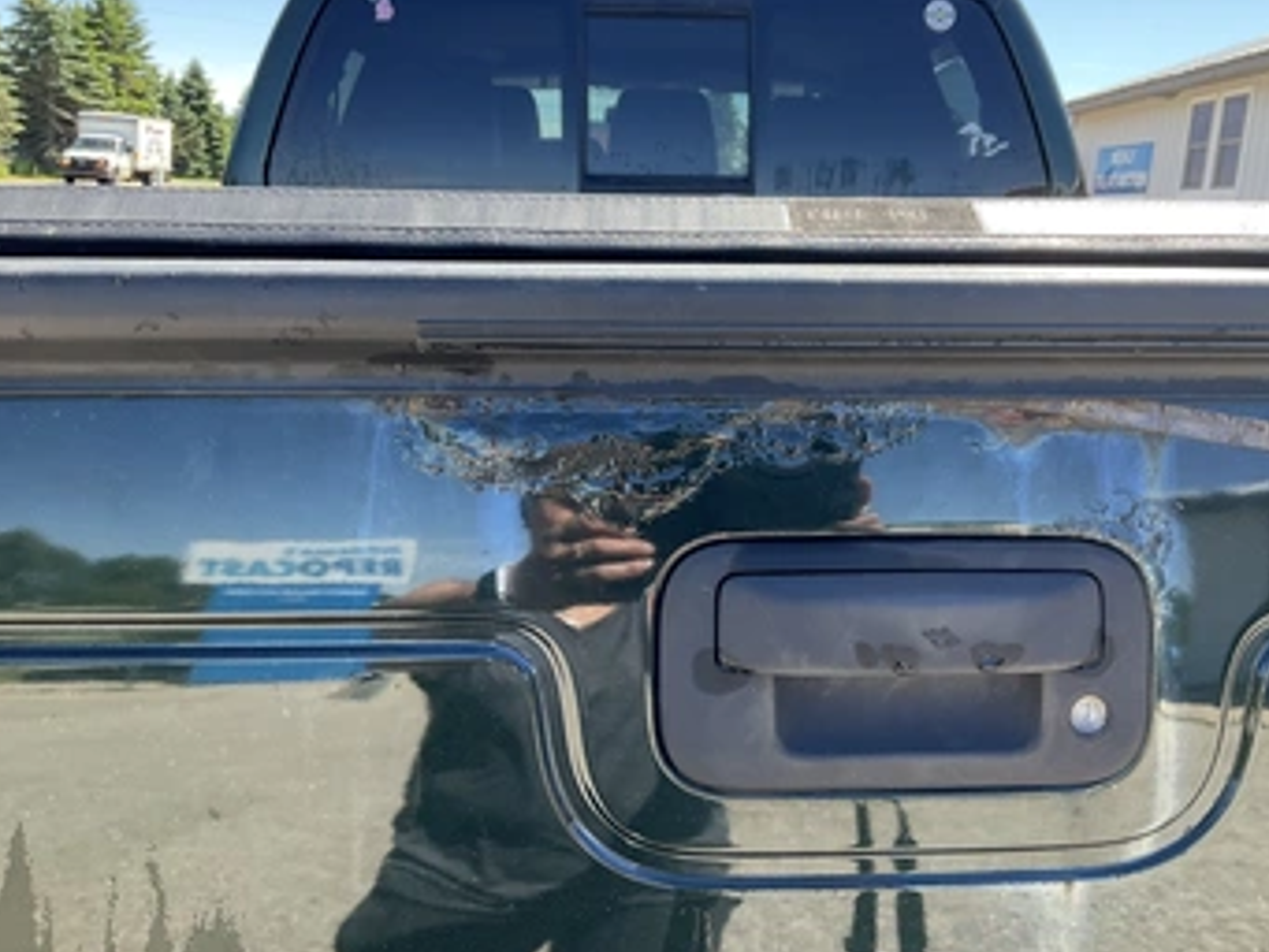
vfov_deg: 41.8
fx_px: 1247
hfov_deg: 53.8
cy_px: 428
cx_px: 715
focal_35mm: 34
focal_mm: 3
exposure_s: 1/260
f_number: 1.8
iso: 25
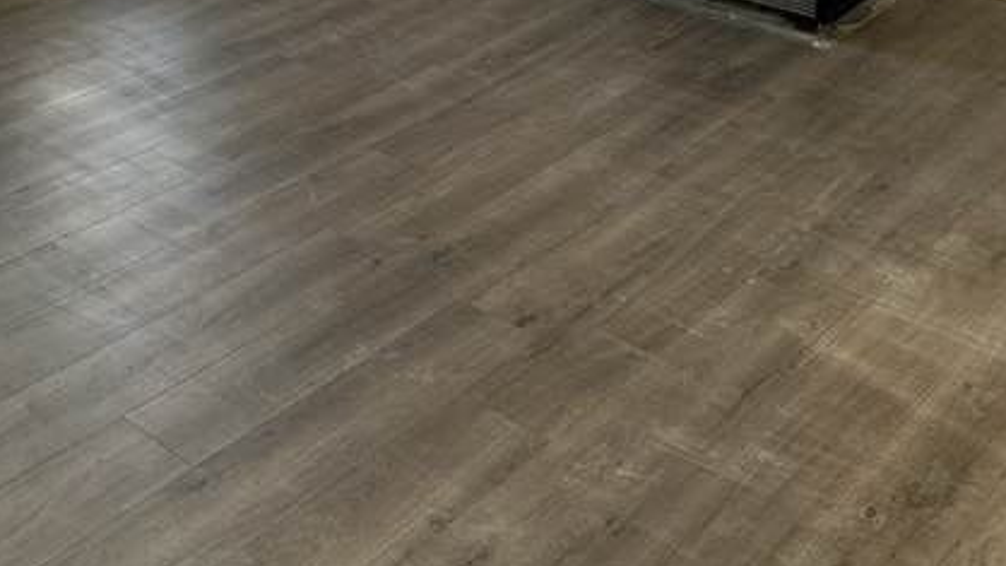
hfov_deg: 39.4
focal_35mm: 52
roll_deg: +0.9
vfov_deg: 20.8
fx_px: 1387
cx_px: 337
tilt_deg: -12.4
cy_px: -193
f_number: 1.5
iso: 40
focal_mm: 5.7
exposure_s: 1/192
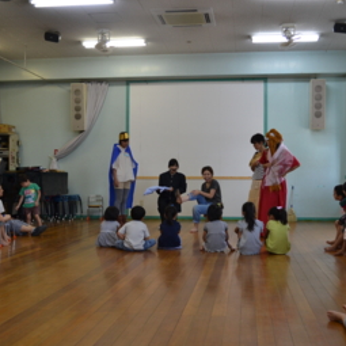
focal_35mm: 44
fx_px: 498
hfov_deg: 38.3
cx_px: 195
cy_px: 177
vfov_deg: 38.3
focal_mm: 22
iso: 400
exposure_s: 1/80
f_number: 4.5
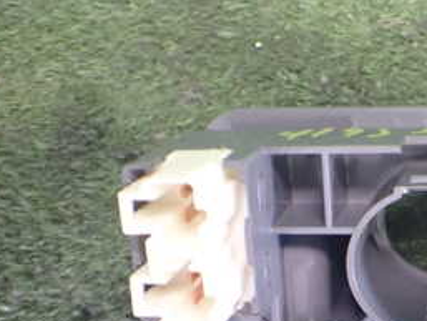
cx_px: 450
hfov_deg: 26.0
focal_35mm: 70
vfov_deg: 20.9
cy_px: 226
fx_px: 864
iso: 800
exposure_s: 1/40
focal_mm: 5.4
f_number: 2.3
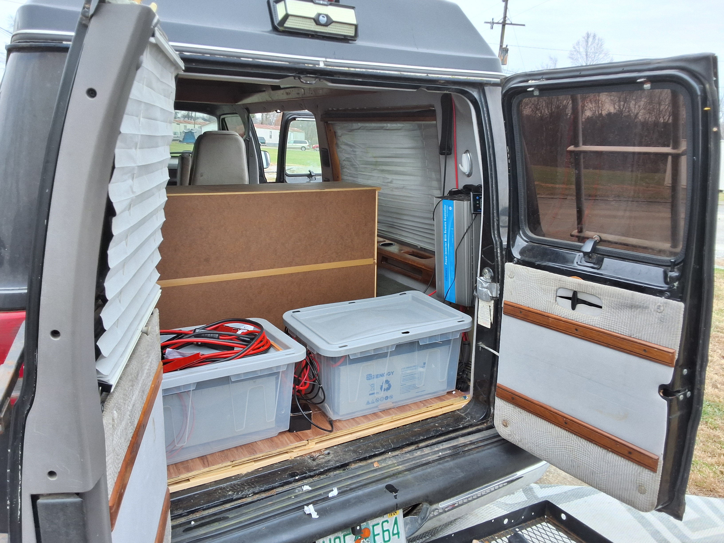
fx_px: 586
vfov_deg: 49.7
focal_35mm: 28
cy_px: 272
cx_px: 362
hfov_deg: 63.4
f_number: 1.9
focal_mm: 2.91
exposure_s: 1/203
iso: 32
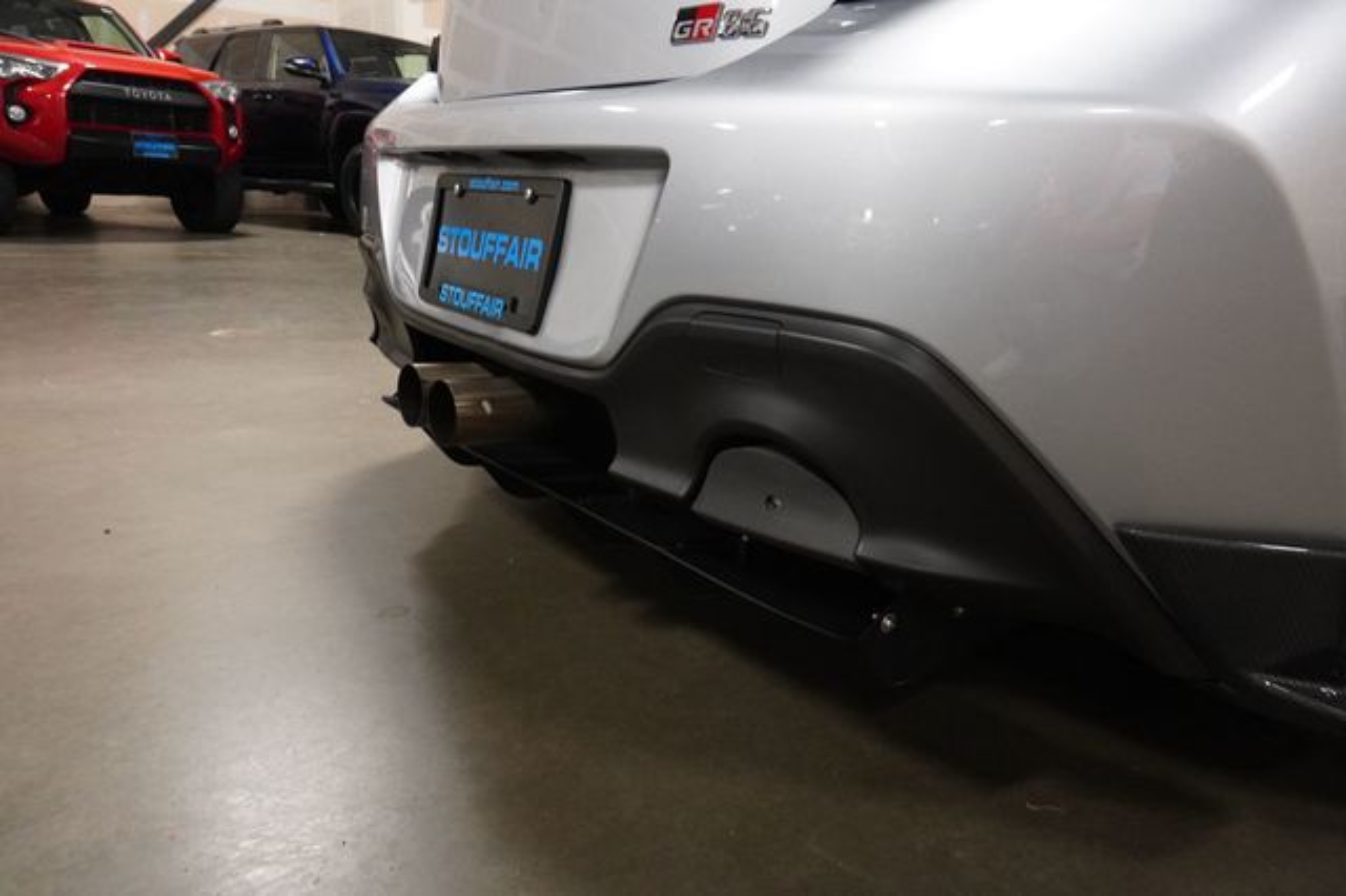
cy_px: 448
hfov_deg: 73.8
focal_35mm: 24
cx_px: 673
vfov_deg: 53.1
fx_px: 897
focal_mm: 16
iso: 3200
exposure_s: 1/25
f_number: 9
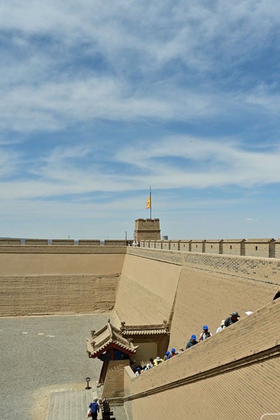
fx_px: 408
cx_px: 151
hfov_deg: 37.8
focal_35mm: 35
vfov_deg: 54.4
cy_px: 223
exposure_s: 1/1000
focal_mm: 30
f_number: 9
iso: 100
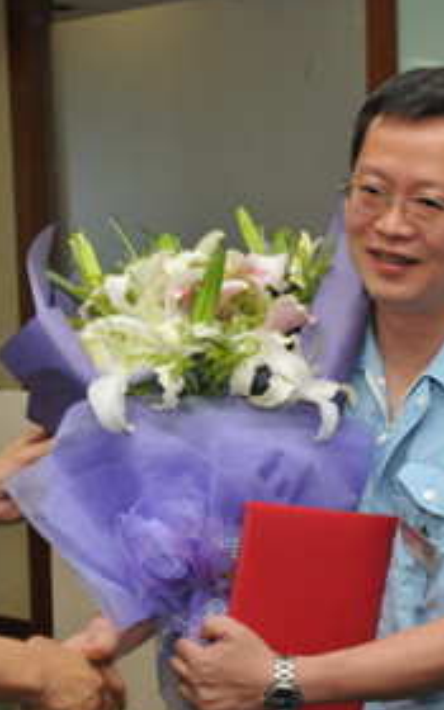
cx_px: 173
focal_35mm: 83
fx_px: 1607
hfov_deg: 15.7
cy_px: 416
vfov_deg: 24.9
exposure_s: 1/40
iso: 800
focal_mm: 38
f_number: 5.6
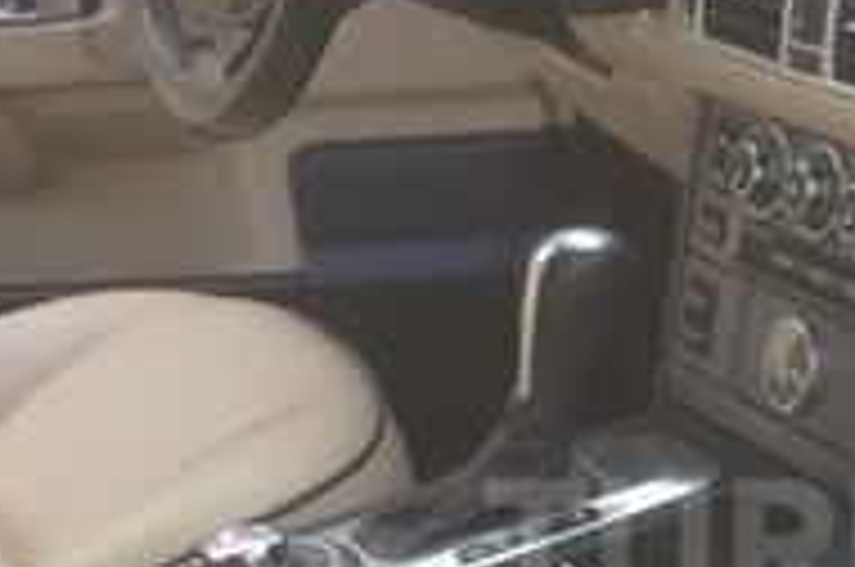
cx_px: 945
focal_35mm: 105
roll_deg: +4.4
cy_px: 547
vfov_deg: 12.9
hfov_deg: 18.7
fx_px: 2490
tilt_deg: -25.6
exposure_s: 1/100
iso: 50
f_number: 2.2
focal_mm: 4.15
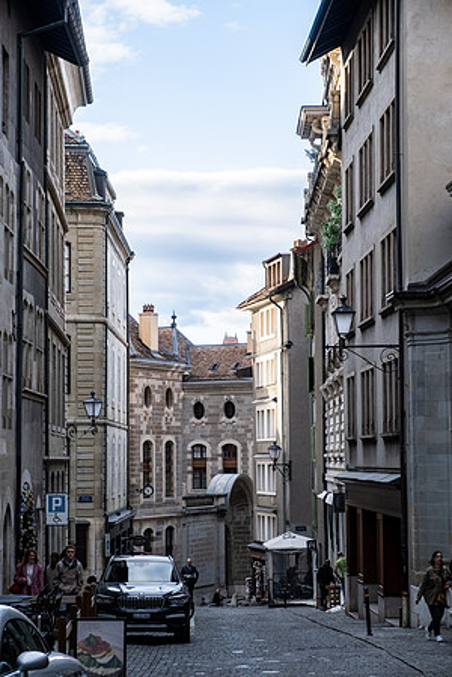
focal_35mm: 83
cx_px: 226
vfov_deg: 24.5
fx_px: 1563
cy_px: 338
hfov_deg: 16.5
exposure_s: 1/340
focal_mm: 55
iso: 320
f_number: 4.5
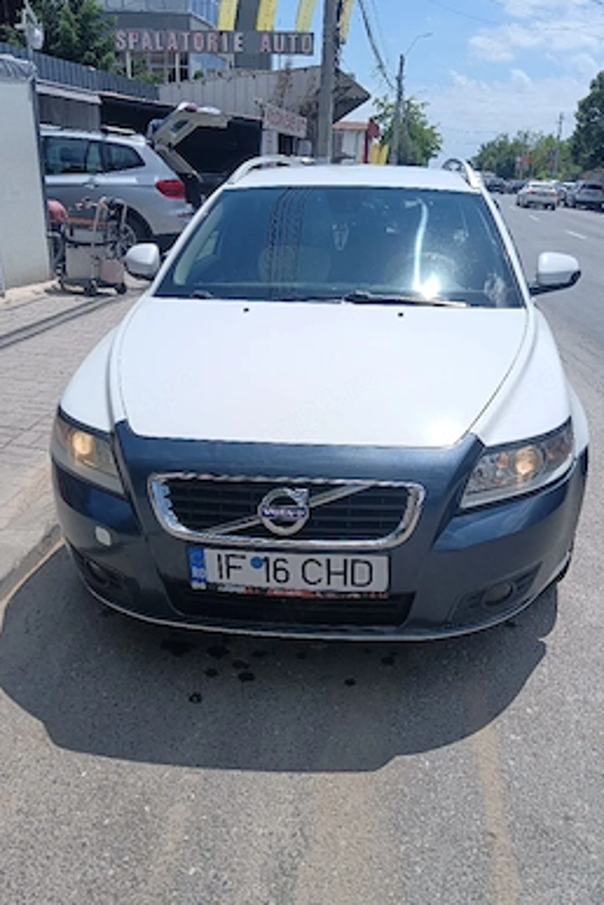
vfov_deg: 63.7
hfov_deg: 44.8
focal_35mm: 29
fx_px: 730
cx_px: 349
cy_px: 451
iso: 104
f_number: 1.9
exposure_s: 1/2000
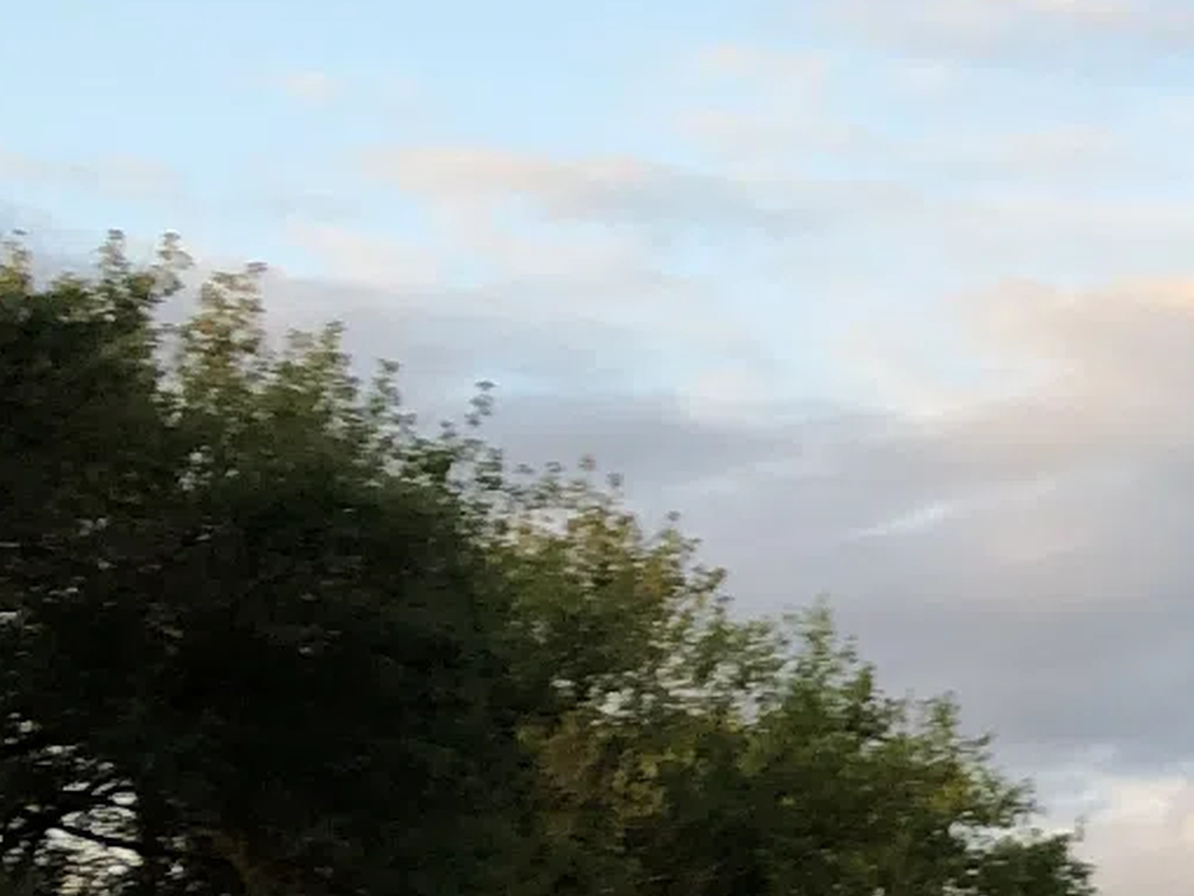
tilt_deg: +1.4
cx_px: 2482
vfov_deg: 10.8
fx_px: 4554
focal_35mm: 132
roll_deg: +3.0
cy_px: 1363
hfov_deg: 12.8
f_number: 1.8
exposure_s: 1/171
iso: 20
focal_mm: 4
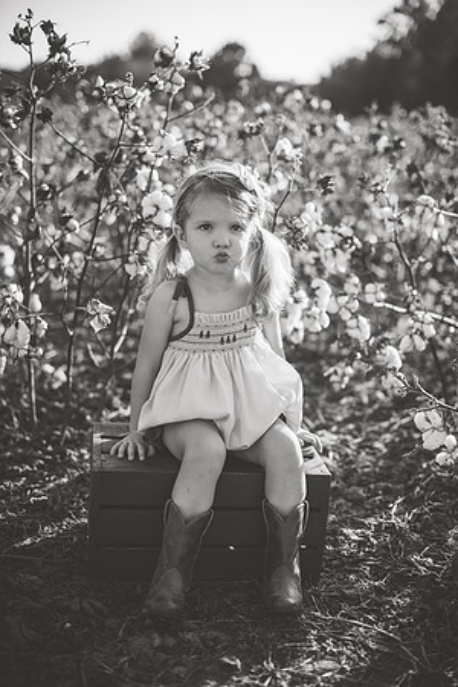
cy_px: 344
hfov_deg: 27.0
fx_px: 954
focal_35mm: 50
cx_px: 229
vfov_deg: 39.6
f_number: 2.2
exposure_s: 1/3200
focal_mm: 50
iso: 160
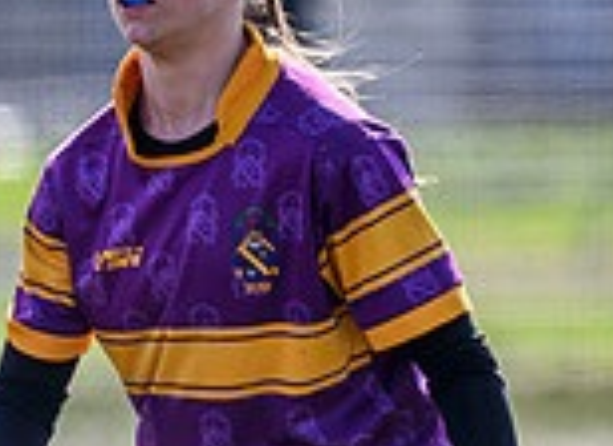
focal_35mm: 1898
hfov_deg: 1.1
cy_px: 476
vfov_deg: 0.8
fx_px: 33248
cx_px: -870
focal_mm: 400
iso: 200
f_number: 3.2
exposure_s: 1/1250
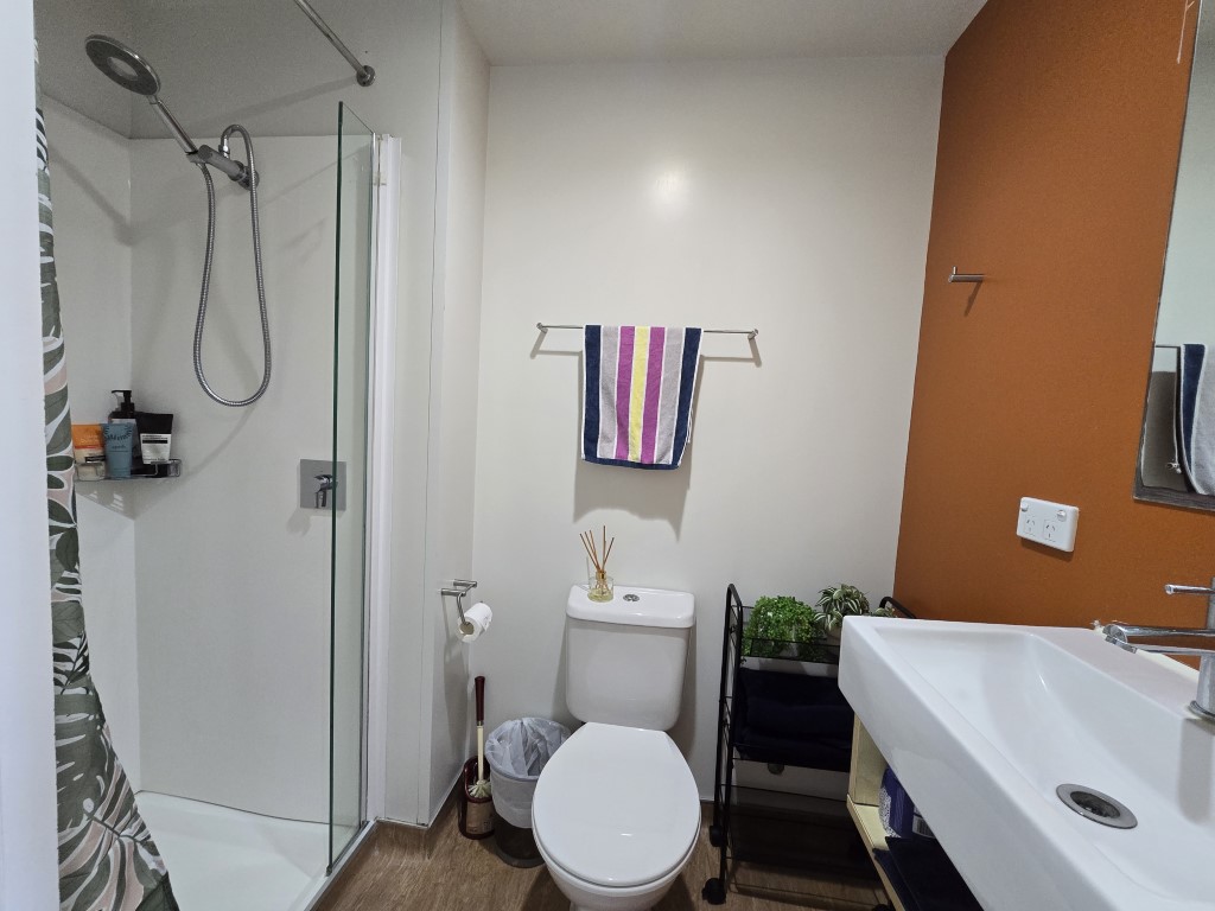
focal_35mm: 13
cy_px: 456
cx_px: 608
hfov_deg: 106.2
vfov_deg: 89.9
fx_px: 456
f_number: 2.2
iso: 400
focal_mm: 2.2
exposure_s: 1/50
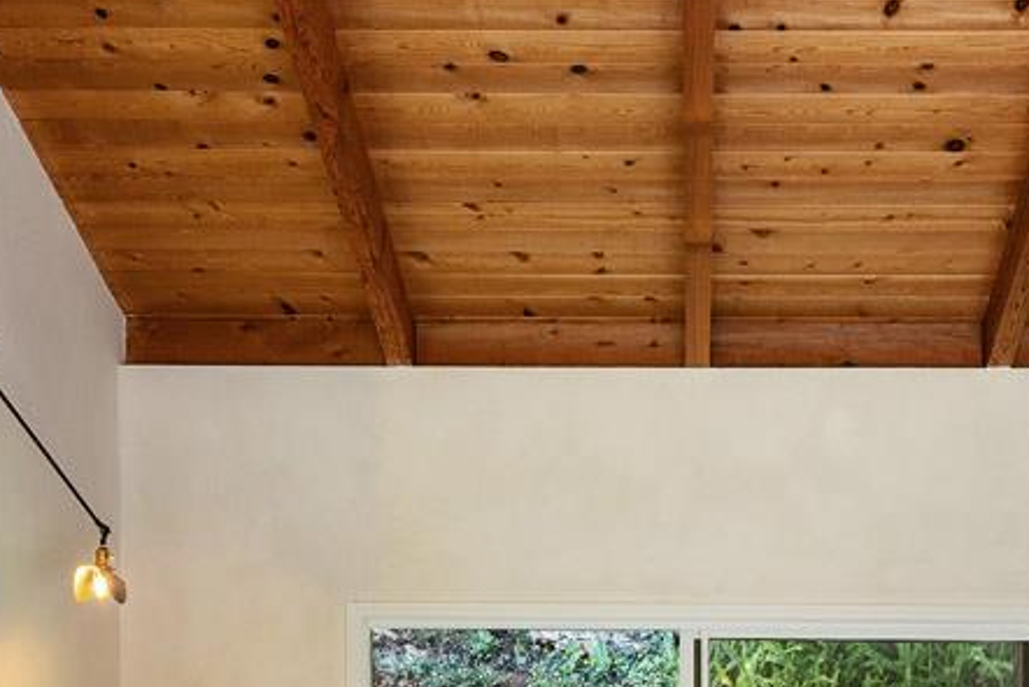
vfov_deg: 22.2
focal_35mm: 57
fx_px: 1630
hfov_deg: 34.3
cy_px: 792
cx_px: 766
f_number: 9
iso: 400
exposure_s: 1/30
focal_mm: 21
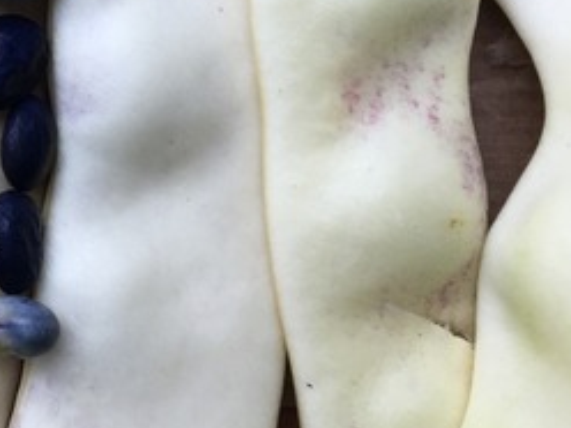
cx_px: -113
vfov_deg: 17.3
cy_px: -56
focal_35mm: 82
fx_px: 1353
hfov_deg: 22.1
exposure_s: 1/139
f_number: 2.2
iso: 25
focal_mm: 4.15
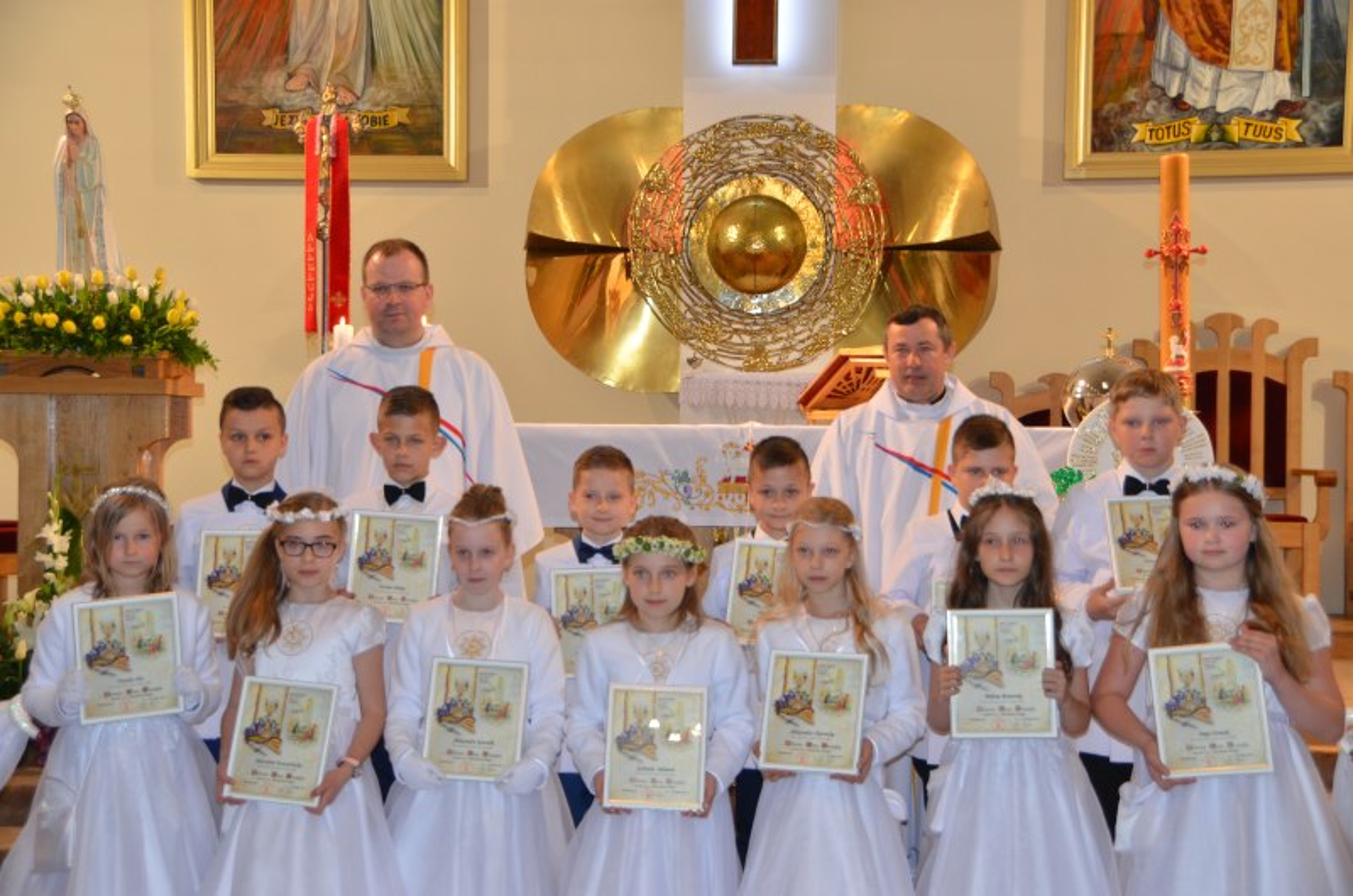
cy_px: 448
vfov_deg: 25.6
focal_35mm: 52
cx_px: 676
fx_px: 1969
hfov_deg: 37.9
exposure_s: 1/60
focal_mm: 35
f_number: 4.2
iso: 800
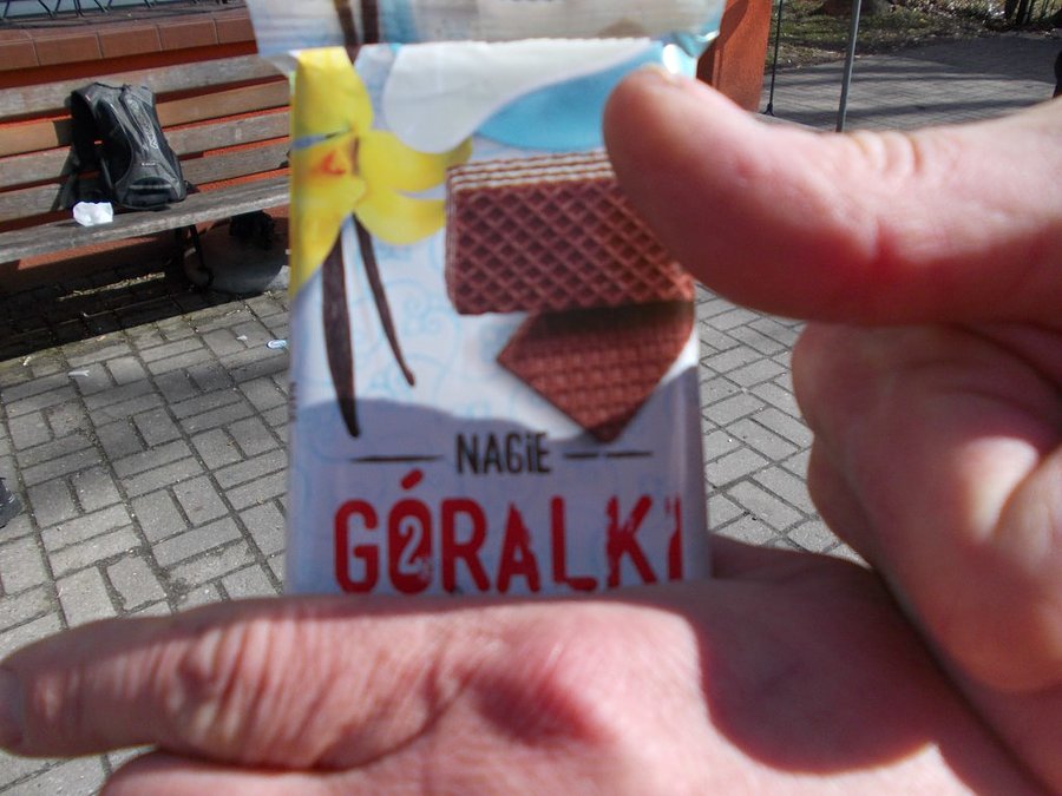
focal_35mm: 28
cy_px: 398
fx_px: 859
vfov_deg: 49.7
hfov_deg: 63.4
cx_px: 531
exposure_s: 1/250
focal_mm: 4
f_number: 5.4
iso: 80
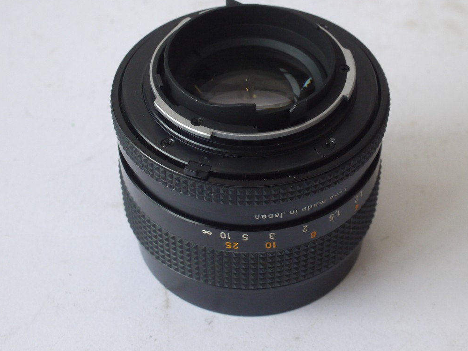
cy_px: 144
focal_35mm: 72
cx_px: 276
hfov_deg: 27.0
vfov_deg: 20.4
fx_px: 973
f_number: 9
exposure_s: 1/80
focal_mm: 30
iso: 800
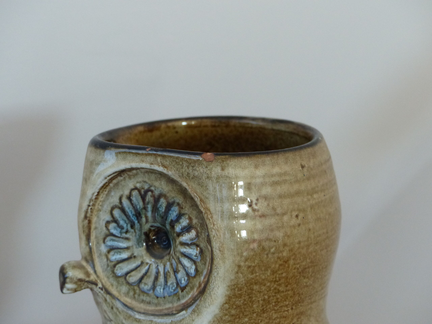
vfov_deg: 18.9
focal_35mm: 78
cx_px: 216
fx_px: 973
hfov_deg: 25.0
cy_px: 162
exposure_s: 1/50
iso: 400
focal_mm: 14
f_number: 2.8
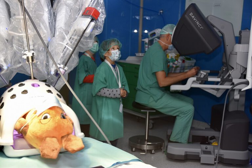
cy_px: 84
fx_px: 357
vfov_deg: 26.5
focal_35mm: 51
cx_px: 126
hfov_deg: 38.9
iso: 280
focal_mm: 34
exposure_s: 1/60
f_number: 4
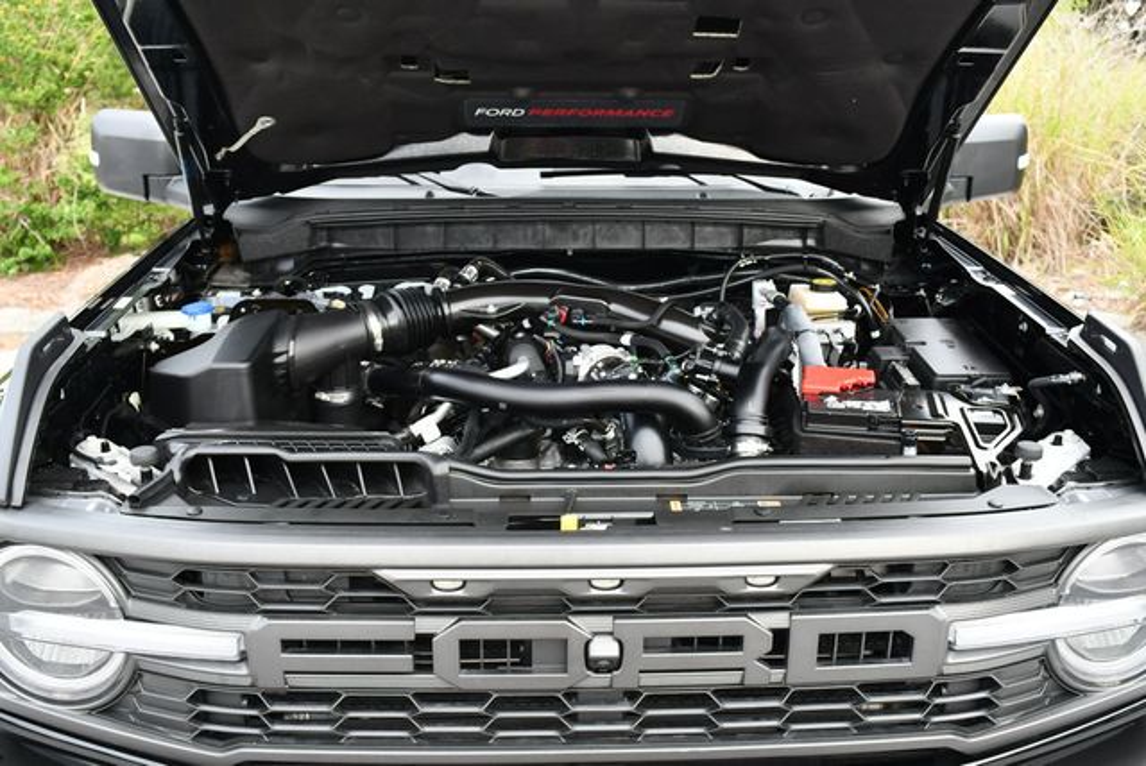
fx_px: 1147
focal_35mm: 36
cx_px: 573
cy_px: 383
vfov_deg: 36.9
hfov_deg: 53.1
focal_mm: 18
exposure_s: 1/250
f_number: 4.5
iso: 400
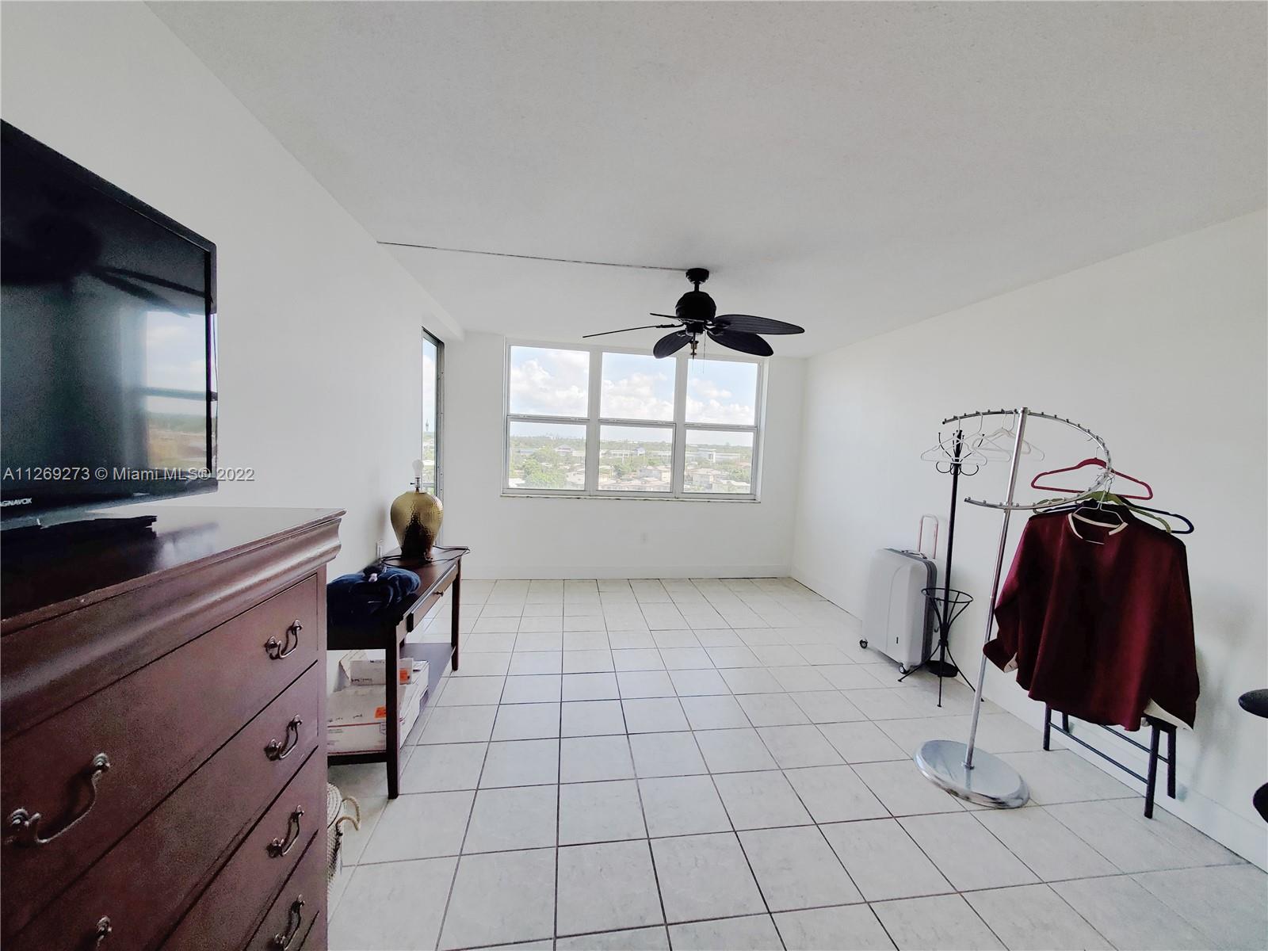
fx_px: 476
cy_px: 476
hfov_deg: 106.2
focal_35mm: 13
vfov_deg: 89.9
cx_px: 634
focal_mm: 1.8
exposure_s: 1/120
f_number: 2.2
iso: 64
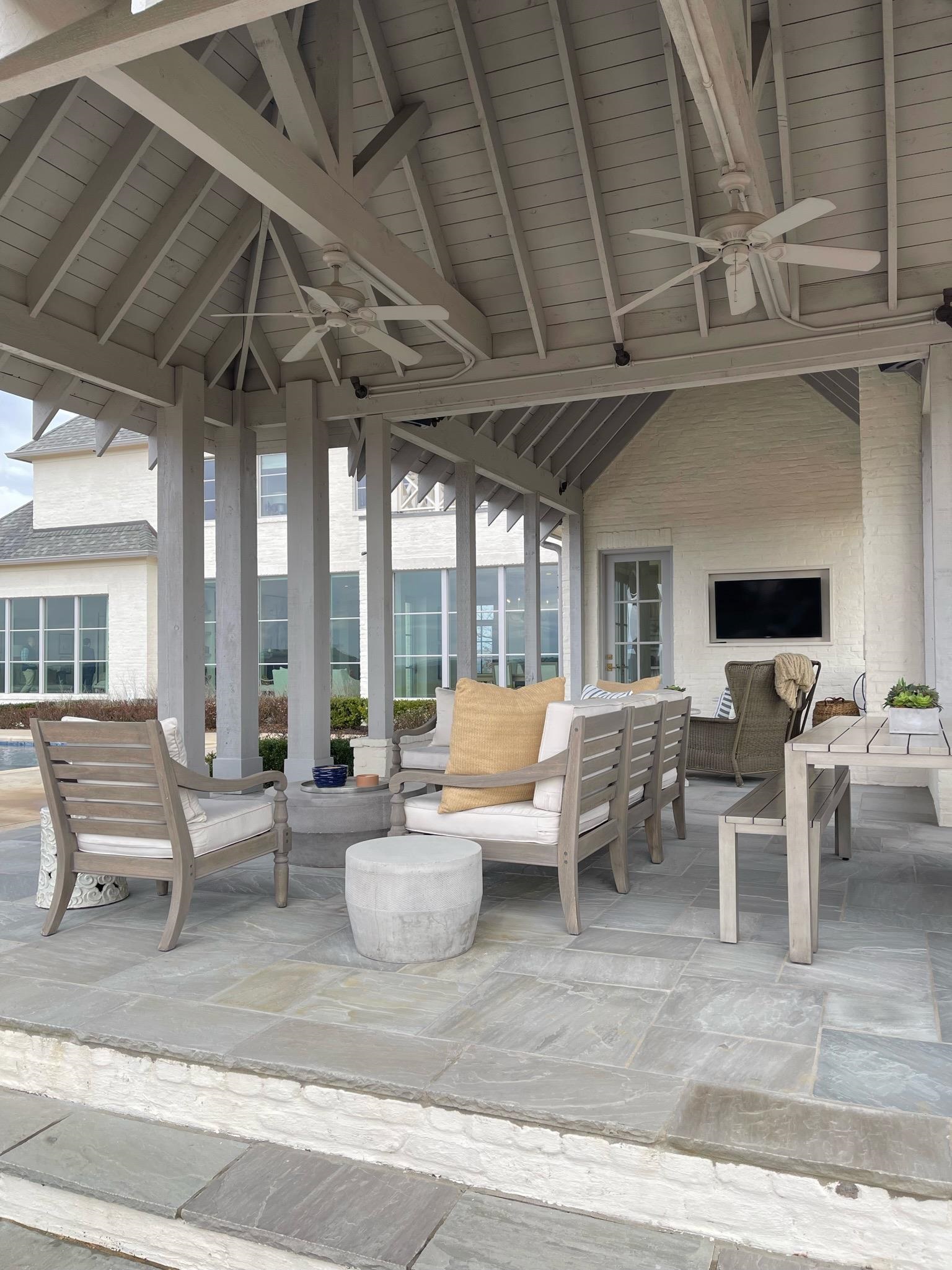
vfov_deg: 67.3
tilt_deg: +1.0
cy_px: 635
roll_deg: +0.9
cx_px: 476
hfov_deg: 53.0
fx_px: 954
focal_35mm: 26
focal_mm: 5.1
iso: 32
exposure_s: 1/848
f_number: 1.6
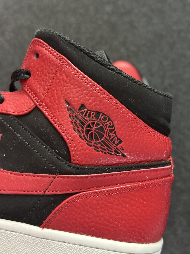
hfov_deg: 30.3
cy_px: 127
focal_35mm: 48
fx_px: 351
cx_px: 95
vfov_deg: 39.7
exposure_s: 1/25
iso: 500
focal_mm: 6.86
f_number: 1.78
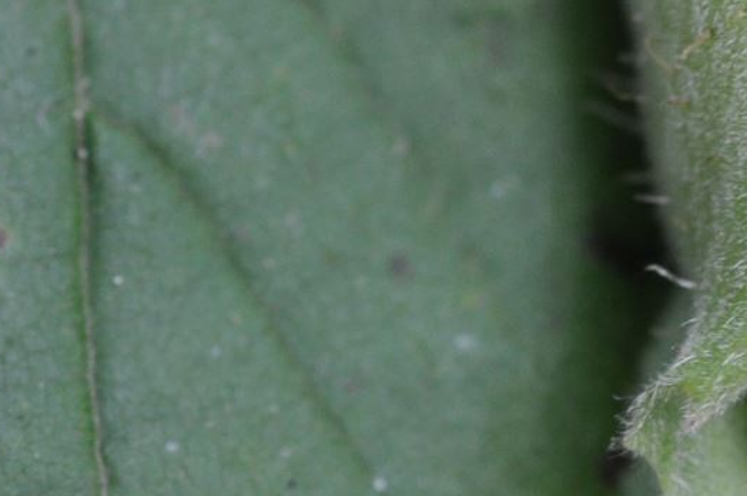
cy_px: 138
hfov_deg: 3.2
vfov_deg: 2.1
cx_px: 973
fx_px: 13243
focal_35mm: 639
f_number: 5.6
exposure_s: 1/125
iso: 640
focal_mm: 105
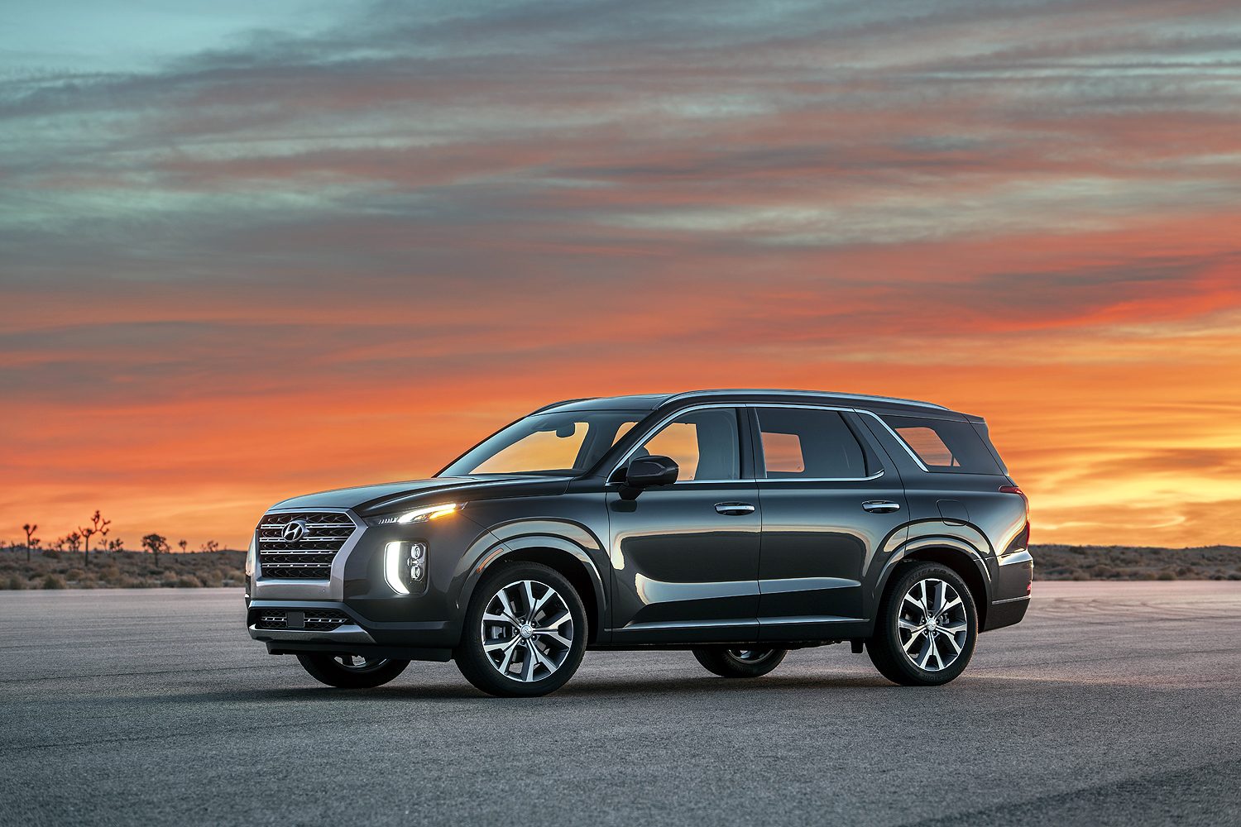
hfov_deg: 21.5
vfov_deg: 14.4
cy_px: 414
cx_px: 620
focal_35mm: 95
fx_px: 3275
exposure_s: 6
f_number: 5
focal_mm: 95
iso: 64
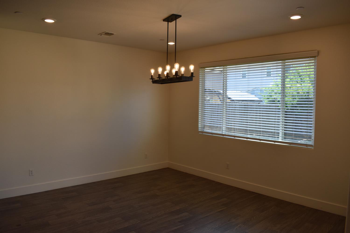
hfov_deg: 67.4
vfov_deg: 47.9
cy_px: 116
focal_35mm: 27
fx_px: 262
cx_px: 175
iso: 400
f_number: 5
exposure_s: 1/250
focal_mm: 18
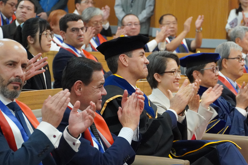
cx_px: 161
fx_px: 1212
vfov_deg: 7.8
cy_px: 102
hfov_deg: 11.7
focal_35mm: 176
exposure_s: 1/100
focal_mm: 86
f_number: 5.6
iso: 6400
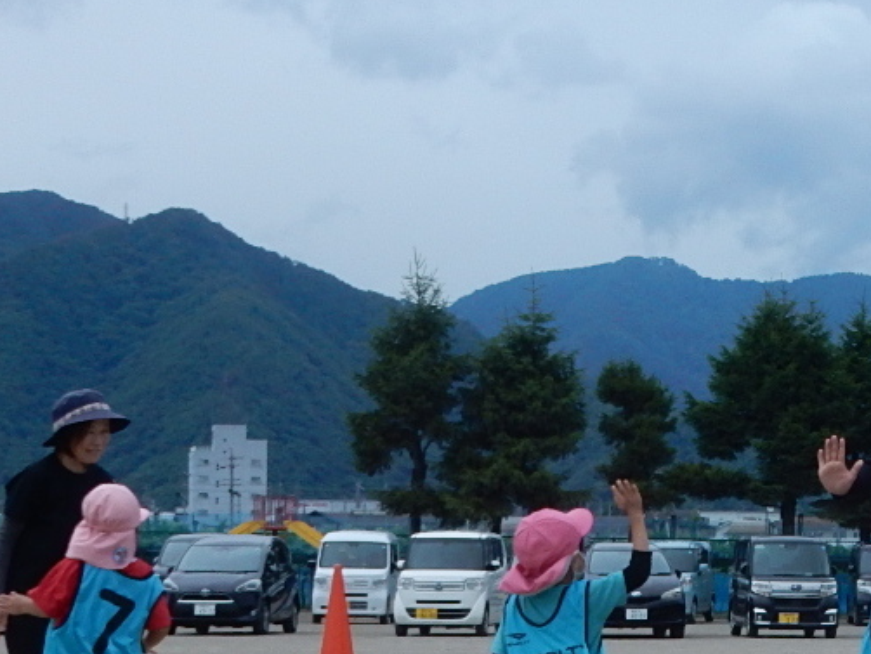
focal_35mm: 137
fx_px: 3449
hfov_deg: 13.7
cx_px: 1211
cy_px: 448
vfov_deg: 10.8
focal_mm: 7.6
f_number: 4.2
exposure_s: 1/2000
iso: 125
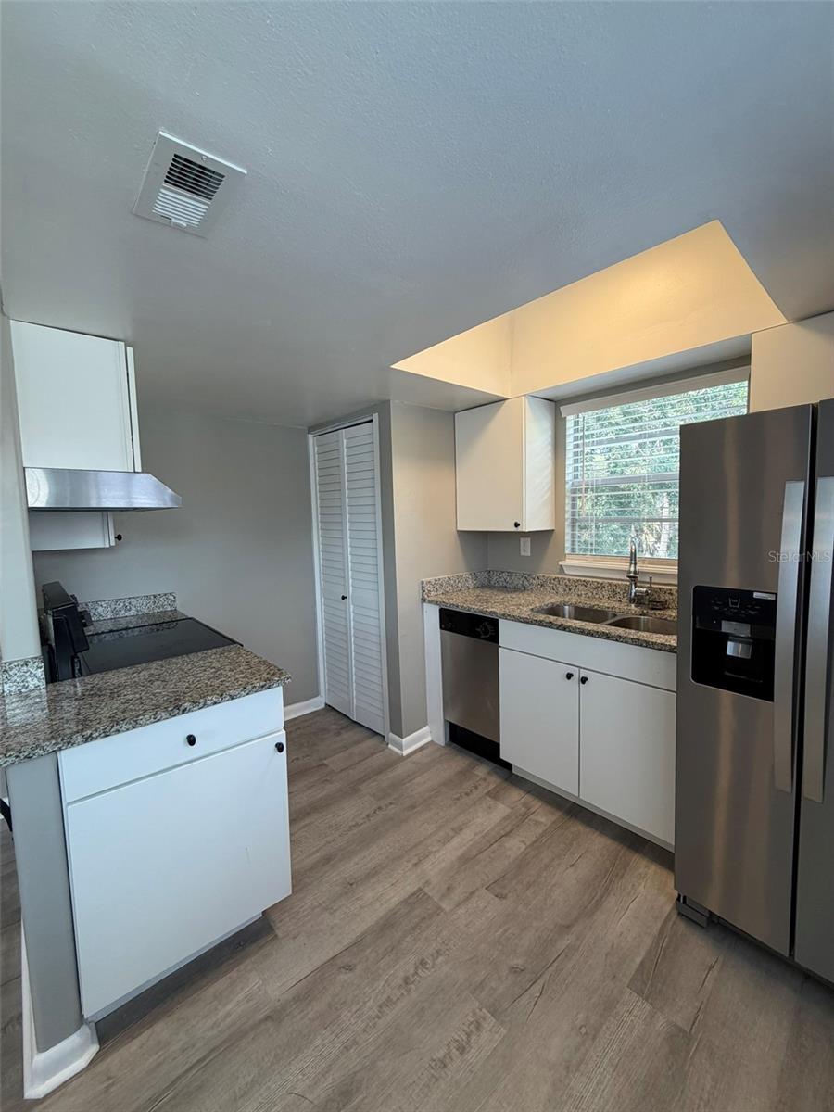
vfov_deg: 102.1
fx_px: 450
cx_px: 417
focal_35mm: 14
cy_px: 556
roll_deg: +1.6
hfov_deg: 85.7
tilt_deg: -4.4
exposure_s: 1/120
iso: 125
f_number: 2.2
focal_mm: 2.22
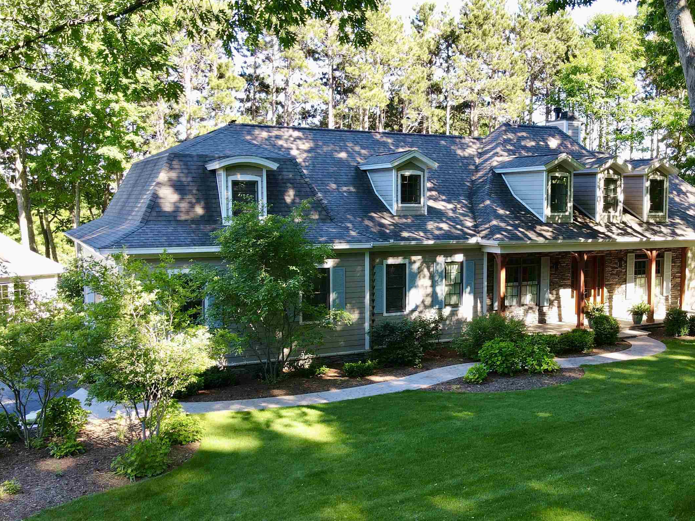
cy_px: 268
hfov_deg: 51.7
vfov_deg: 40.7
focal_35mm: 35
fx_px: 703
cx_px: 458
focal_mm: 4.5
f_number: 2.8
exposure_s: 1/50
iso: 100
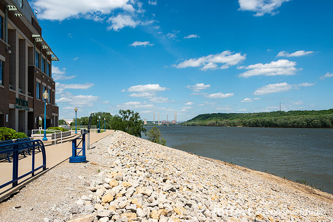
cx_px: 166
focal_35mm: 28
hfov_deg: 65.5
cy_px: 111
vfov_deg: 46.4
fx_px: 259
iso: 100
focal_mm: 28
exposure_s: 1/400
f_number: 9
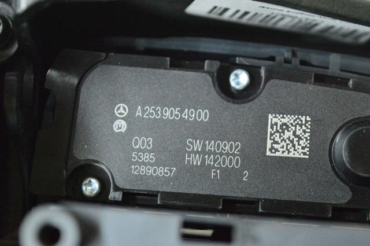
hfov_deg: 24.6
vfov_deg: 16.5
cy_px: 123
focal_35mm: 82
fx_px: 847
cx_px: 185
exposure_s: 1/80
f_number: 5.6
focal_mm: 55
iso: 6400
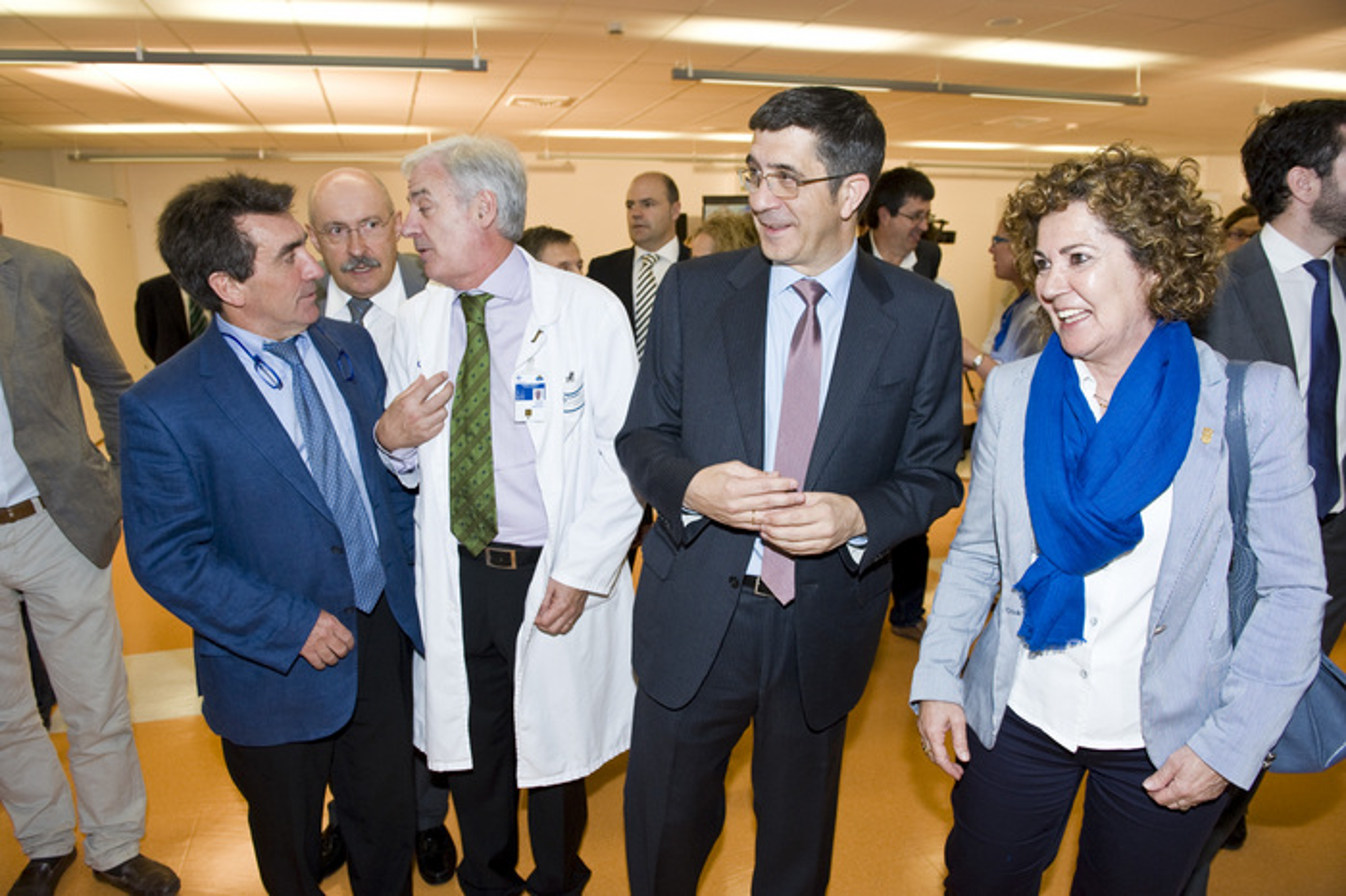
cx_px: 673
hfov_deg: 73.8
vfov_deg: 53.1
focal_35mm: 24
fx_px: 897
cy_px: 448
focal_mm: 24
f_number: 5
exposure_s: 1/125
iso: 1000
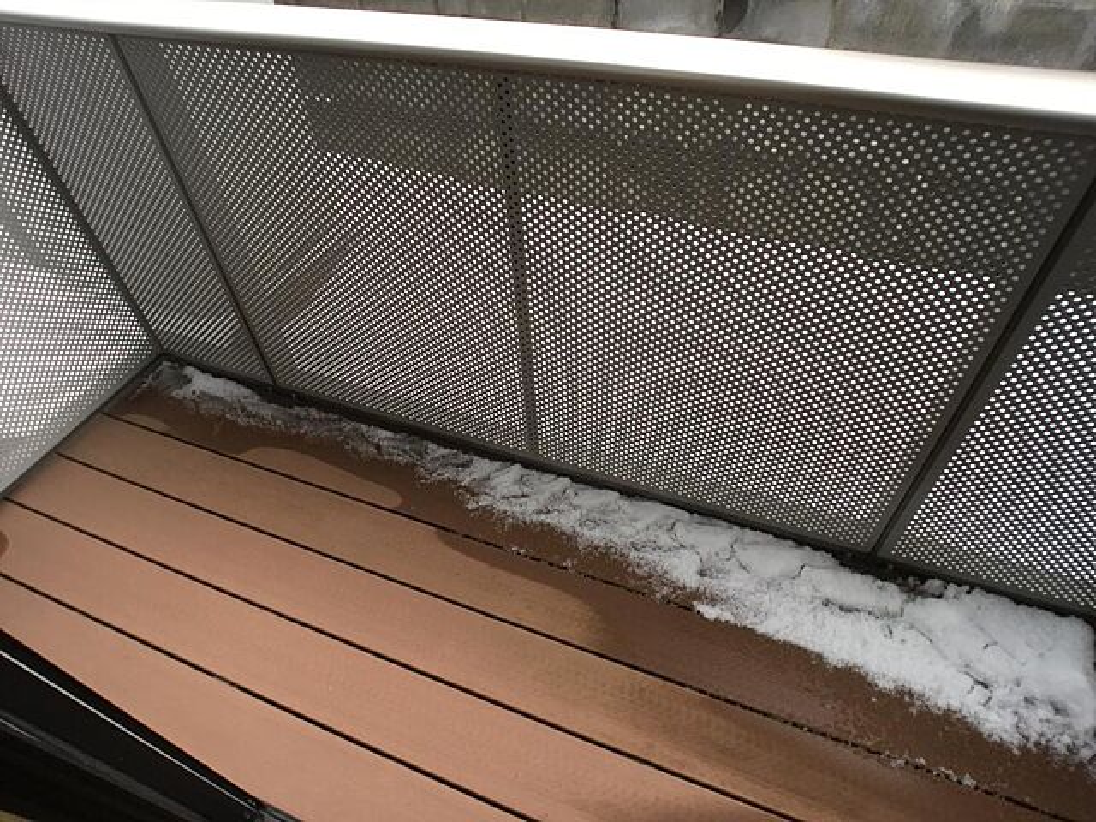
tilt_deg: -48.0
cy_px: 411
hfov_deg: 58.4
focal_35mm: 31
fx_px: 982
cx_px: 548
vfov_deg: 45.4
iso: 32
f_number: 2.4
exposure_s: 1/120
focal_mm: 3.3
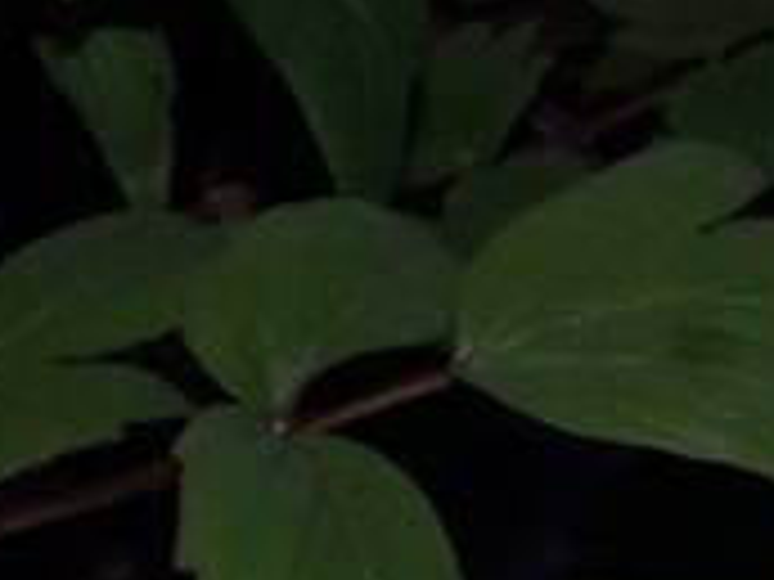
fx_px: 3823
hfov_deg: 11.0
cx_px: -464
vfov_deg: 8.7
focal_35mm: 171
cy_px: 58
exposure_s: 1/50
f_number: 8
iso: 800
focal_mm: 8.2
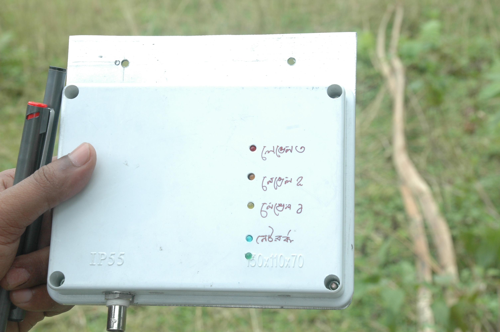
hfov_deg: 23.4
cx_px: 250
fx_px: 1207
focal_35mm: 87
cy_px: 166
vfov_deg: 15.7
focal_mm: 58
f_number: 11
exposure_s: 1/125
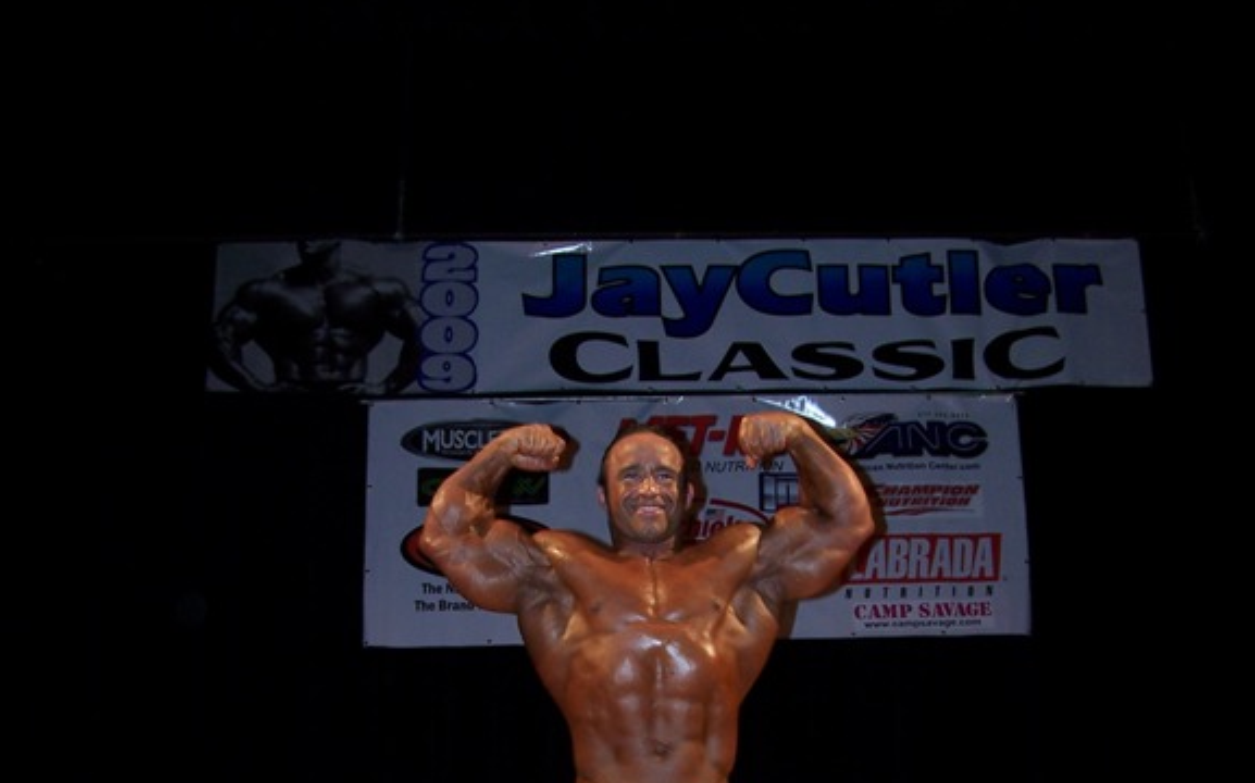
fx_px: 1846
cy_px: 673
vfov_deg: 23.4
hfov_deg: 37.5
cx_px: 626
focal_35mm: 54
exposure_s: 1/60
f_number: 2.8
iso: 80
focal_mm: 6.3
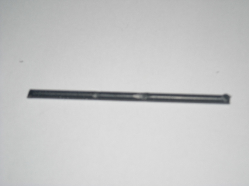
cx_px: 124
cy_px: 93
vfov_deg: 15.7
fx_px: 676
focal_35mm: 94
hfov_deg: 20.9
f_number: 8.7
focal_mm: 15.32
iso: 64
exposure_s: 1/125
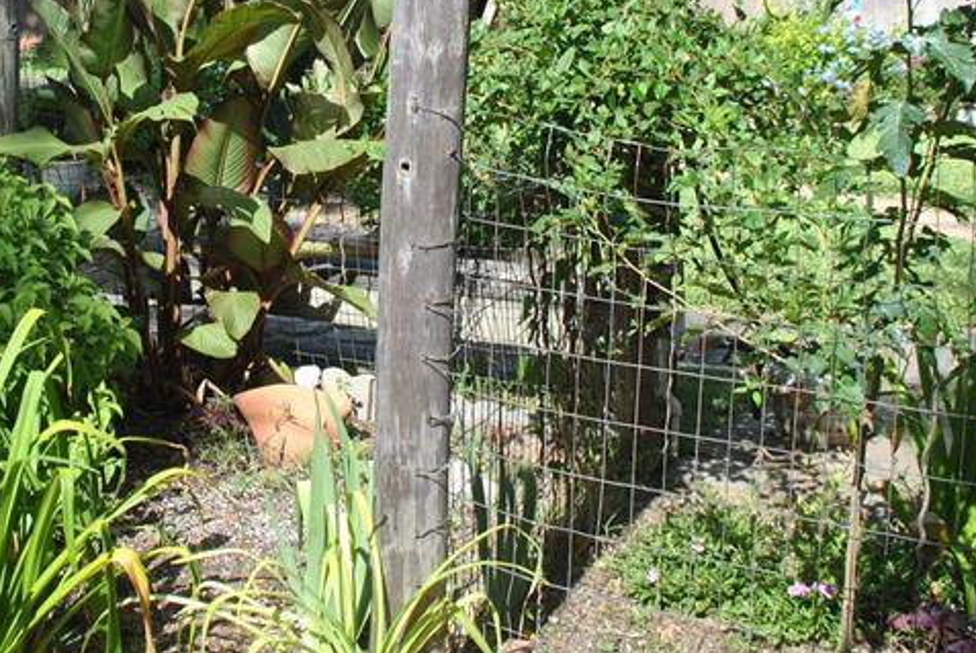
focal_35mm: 58
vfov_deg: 22.7
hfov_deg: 33.9
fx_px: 1574
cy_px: 36
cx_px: 280
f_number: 7.1
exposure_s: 1/200
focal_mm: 18
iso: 100
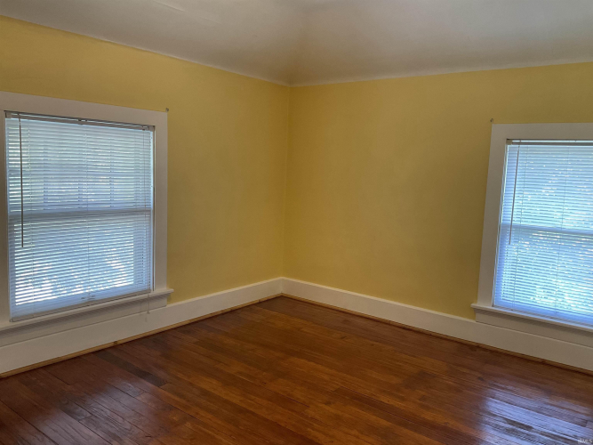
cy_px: 222
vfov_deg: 48.2
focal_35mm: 29
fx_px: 497
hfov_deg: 61.7
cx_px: 296
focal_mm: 3
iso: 80
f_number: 1.8
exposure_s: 1/60
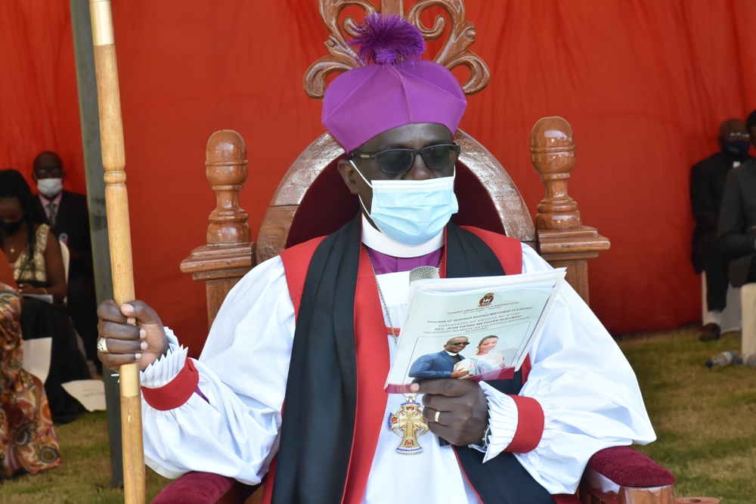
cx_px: 378
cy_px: 252
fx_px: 2363
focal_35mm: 112
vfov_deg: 12.2
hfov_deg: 18.2
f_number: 11
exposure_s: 1/160
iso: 800
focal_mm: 75
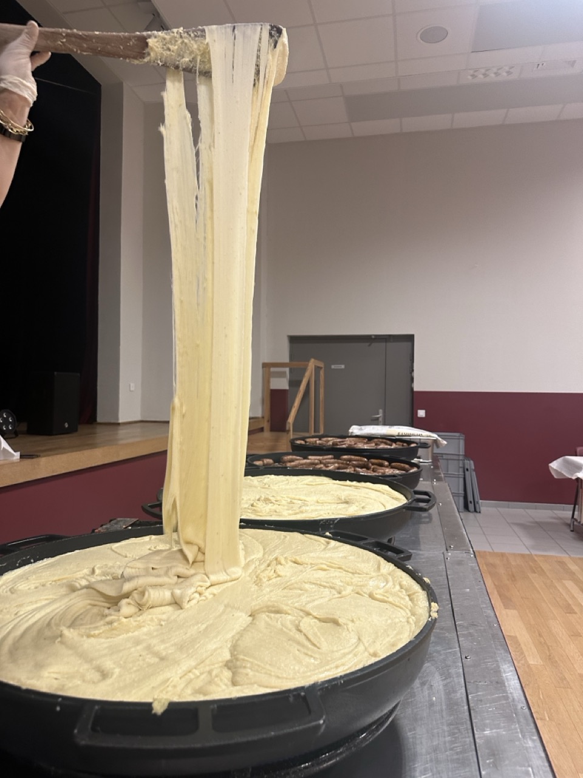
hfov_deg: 56.8
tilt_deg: -0.2
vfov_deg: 71.6
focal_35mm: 24
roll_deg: +0.5
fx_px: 539
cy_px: 389
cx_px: 292
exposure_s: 1/50
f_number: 1.78
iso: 200
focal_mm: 6.86
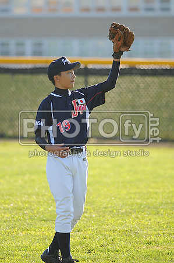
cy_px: 132
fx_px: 3270
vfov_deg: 4.6
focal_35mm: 450
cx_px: 87
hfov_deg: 3.0
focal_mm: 300
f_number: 4
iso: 200
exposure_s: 1/500
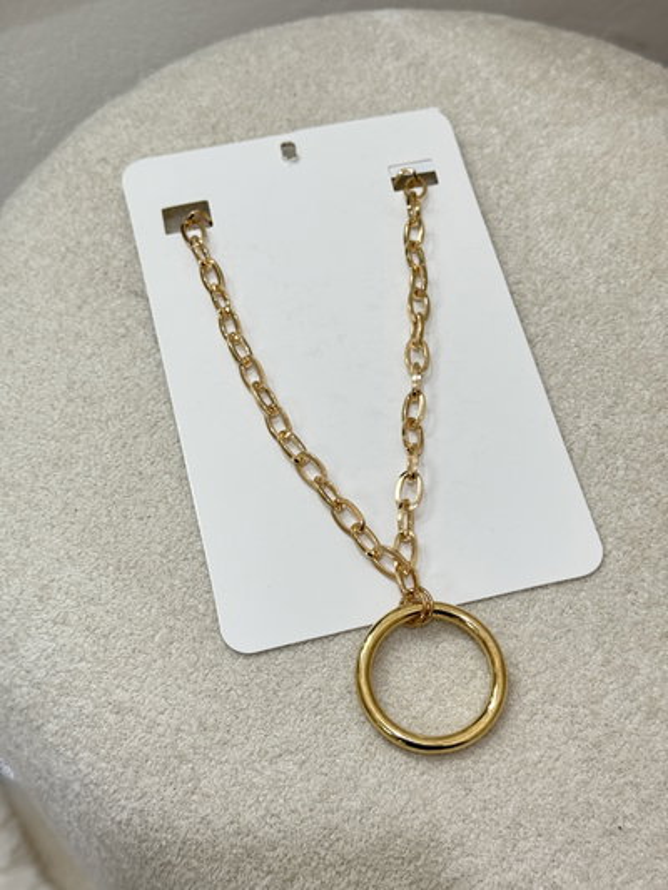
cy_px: 445
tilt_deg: -60.9
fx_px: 1235
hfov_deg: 30.3
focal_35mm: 48
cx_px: 334
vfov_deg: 39.6
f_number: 1.78
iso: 125
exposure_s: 1/50
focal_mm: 6.76
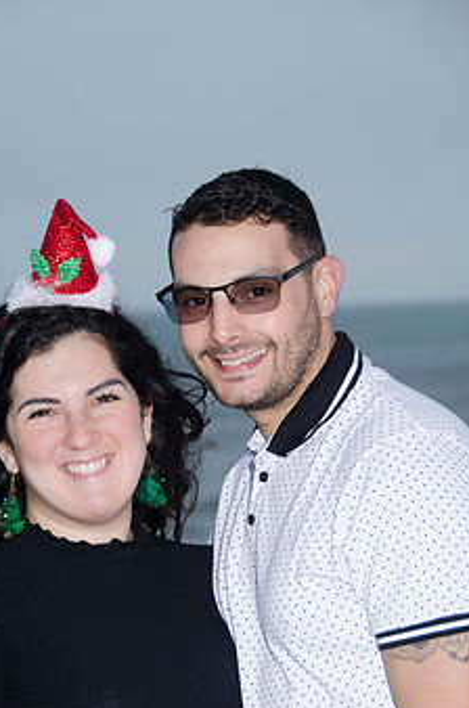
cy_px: 452
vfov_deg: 12.8
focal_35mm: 160
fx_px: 3139
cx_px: 199
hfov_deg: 8.5
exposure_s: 1/80
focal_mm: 80
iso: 100
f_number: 5.6
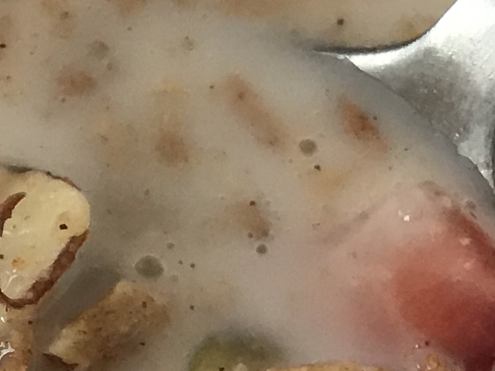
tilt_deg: -69.0
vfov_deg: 8.6
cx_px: 7
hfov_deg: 11.7
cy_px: 592
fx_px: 2388
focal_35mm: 167
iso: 40
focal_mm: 3.99
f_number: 1.8
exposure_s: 1/30
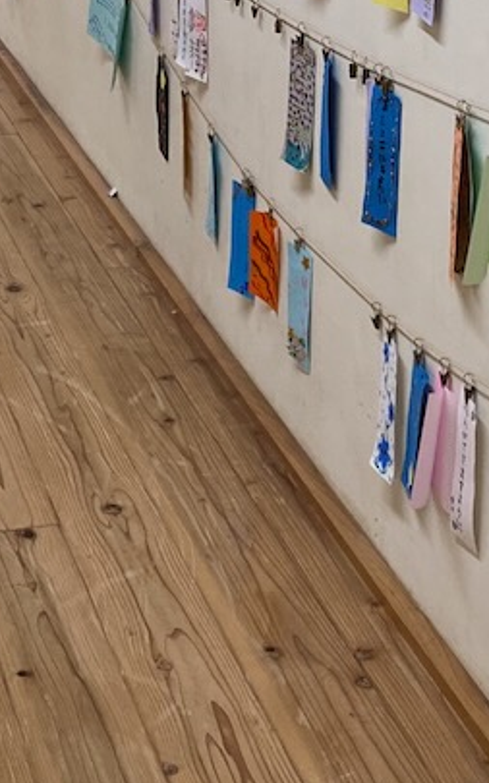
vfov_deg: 23.2
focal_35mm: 87
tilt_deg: -13.7
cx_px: 186
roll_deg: -0.1
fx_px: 1856
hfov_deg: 15.0
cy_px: 66
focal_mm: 4.25
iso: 125
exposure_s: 1/119
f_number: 1.8
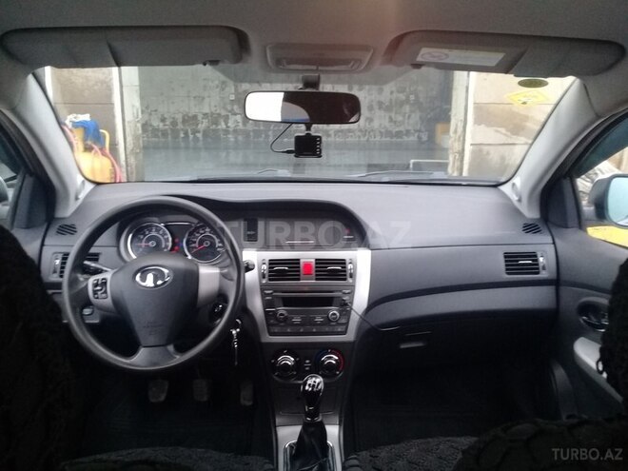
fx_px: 562
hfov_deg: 58.4
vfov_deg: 45.4
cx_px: 314
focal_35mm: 31
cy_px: 236
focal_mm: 3.3
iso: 160
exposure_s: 1/33
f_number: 2.2
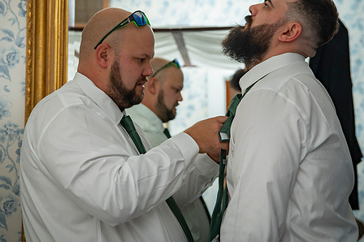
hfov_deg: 26.3
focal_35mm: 77
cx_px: 193
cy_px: 95
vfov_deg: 17.7
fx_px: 778
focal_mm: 58
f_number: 2.8
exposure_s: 1/60
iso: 200
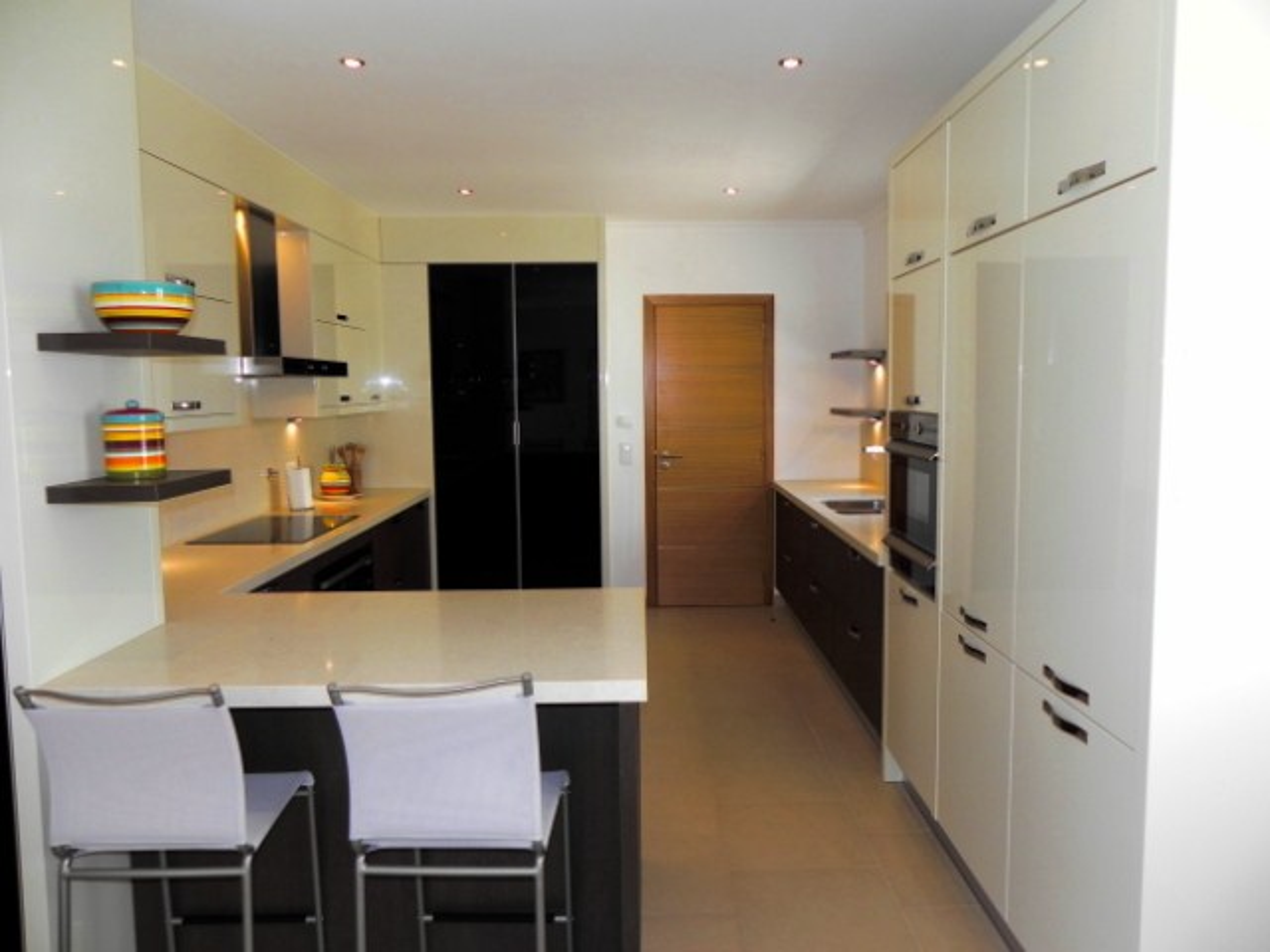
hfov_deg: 67.3
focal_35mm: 26
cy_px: 476
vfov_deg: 53.1
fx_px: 954
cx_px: 635
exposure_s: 1/67.3
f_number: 3.2
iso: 160
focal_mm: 4.6
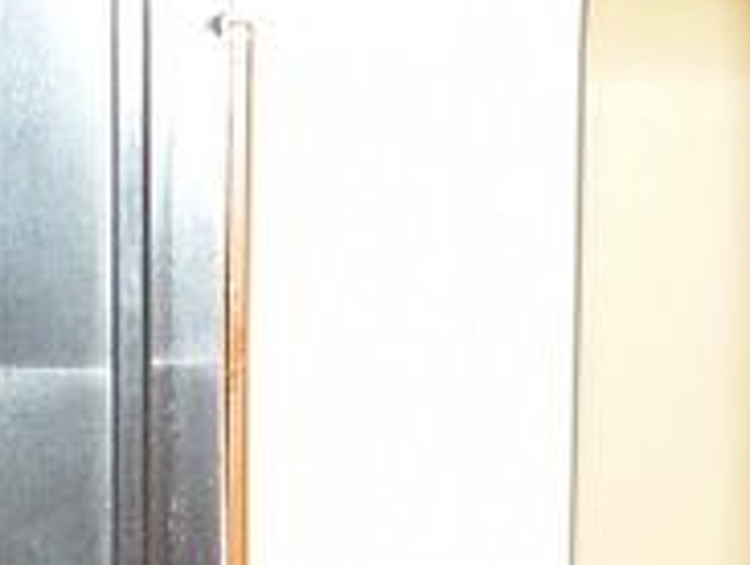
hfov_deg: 10.9
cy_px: 438
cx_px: 197
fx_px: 3908
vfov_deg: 8.3
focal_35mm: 180
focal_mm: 5.5
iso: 100
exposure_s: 1/30
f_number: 2.8
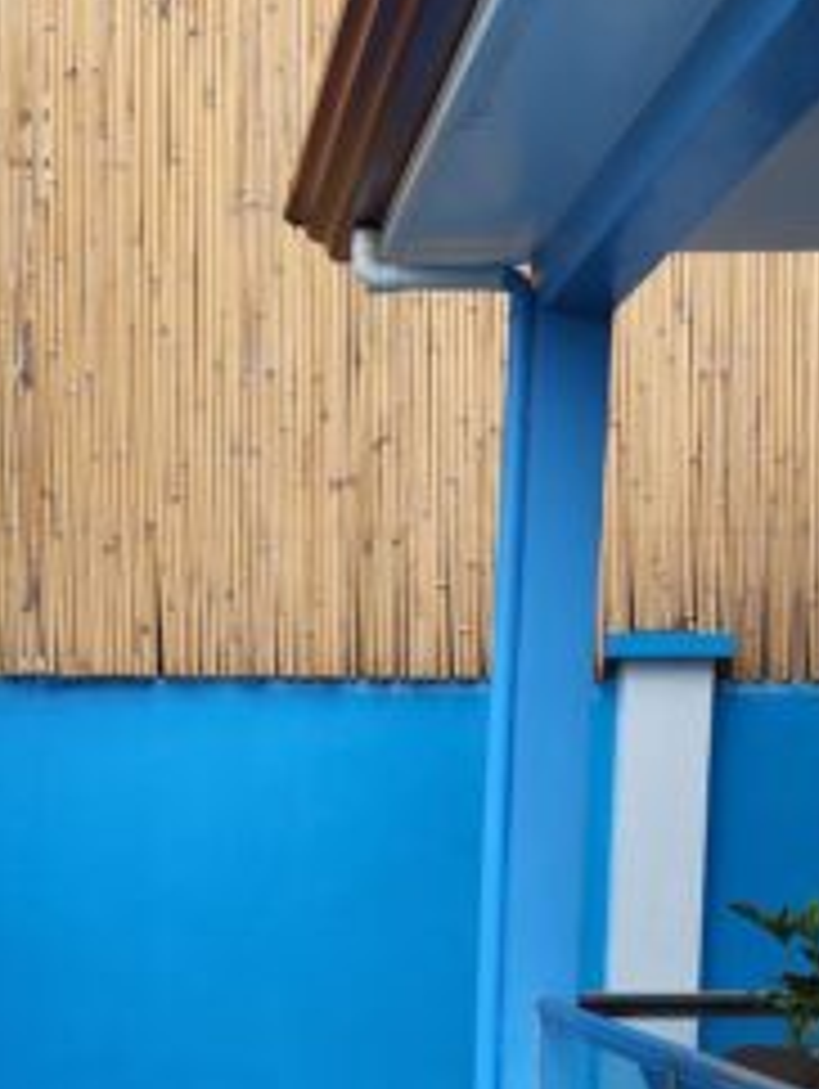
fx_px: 2393
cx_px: 45
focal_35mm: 76
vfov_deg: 24.6
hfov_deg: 19.0
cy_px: 1044
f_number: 1.8
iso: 12
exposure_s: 1/309
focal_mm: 6.4
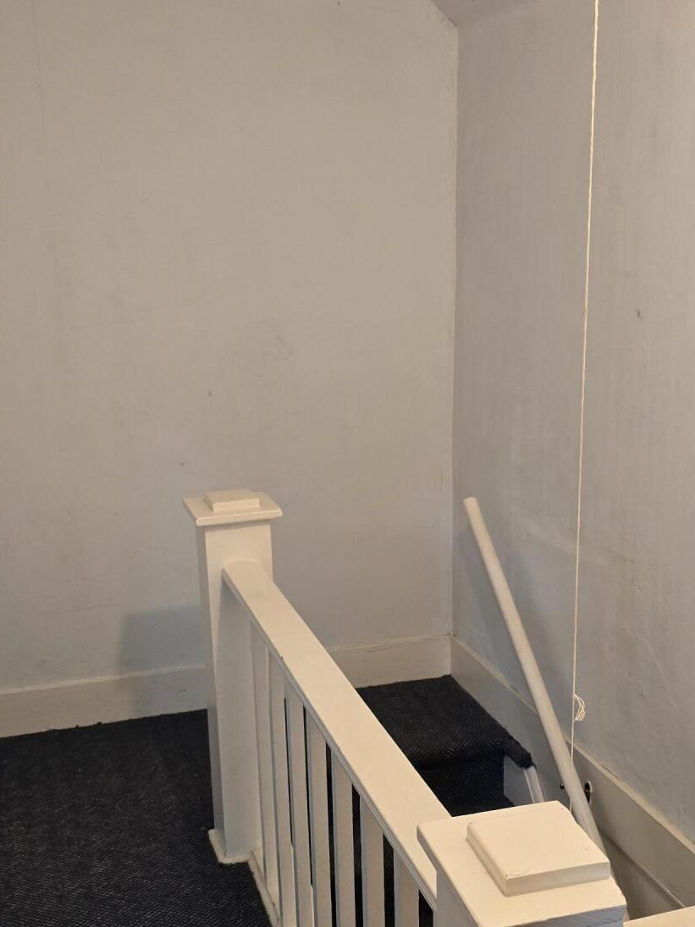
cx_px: 343
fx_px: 1125
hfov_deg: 34.3
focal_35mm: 42
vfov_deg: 44.7
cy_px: 509
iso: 400
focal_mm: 6.3
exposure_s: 1/120
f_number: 1.7
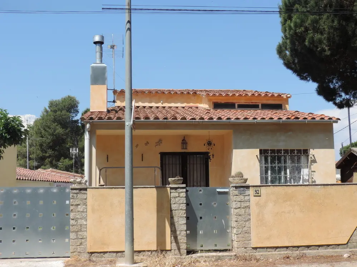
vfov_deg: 33.6
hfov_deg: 43.9
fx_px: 443
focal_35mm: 43
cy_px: 134
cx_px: 178
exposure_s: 1/800
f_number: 3.4
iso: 80
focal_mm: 7.6
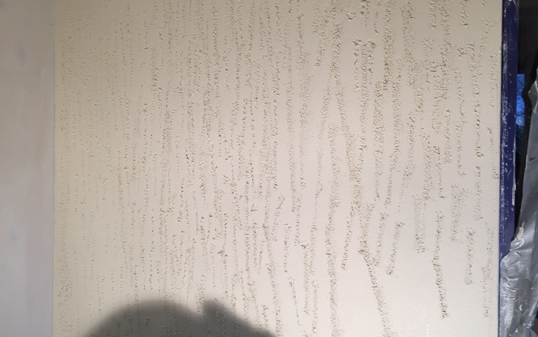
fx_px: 455
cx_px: 269
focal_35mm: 31
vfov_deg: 40.4
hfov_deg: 61.2
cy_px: 135
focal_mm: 4.15
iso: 32
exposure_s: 1/50
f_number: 2.2
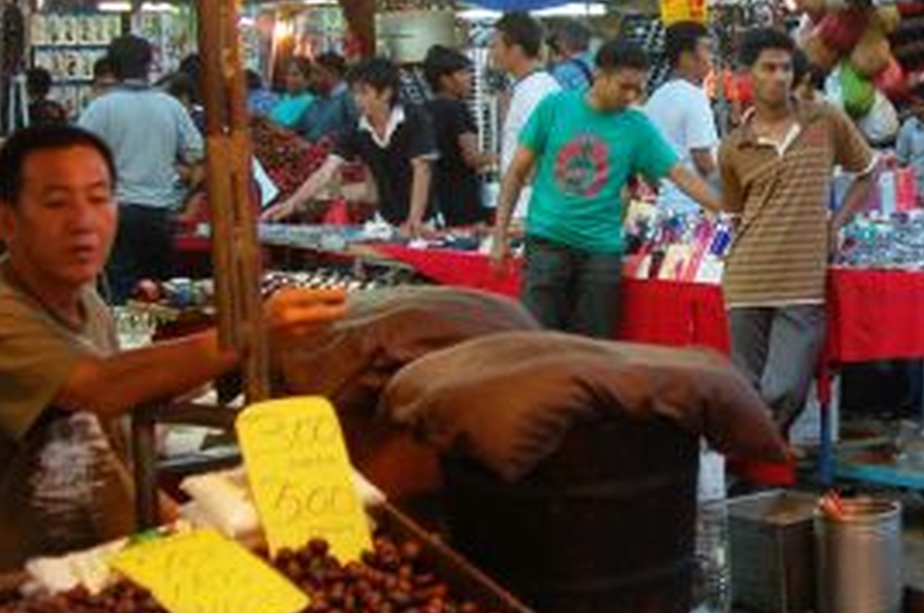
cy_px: 124
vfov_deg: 14.4
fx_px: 2410
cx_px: 993
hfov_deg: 20.8
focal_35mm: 94
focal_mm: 28
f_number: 4.5
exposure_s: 1/80
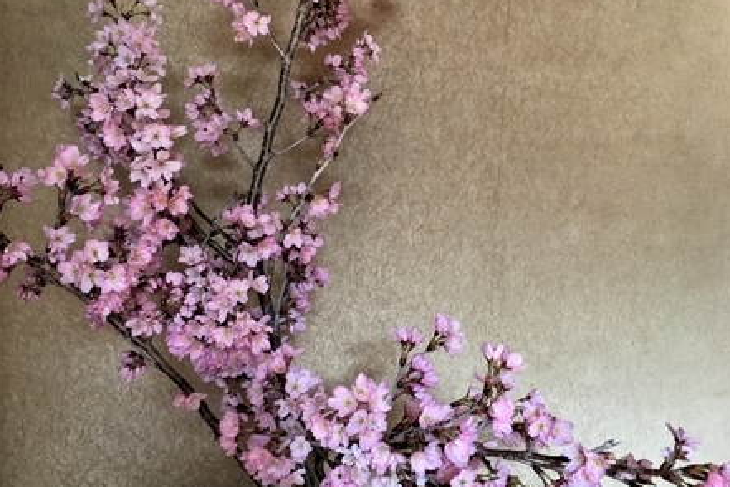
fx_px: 831
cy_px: 227
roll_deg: -2.6
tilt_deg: -4.4
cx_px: 371
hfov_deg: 47.4
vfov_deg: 32.6
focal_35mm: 41
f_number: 2.2
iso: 100
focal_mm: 4.15
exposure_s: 1/30
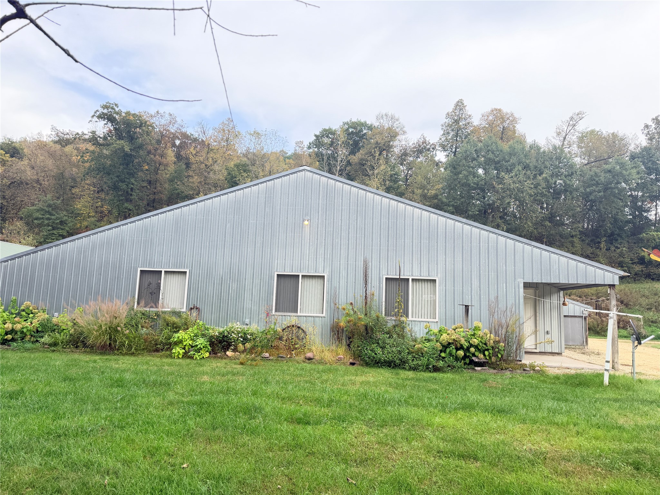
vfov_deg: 56.8
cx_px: 330
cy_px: 248
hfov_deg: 71.6
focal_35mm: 24
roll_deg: -2.2
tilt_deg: +7.1
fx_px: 458
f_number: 1.78
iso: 100
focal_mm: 6.76
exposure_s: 1/1018
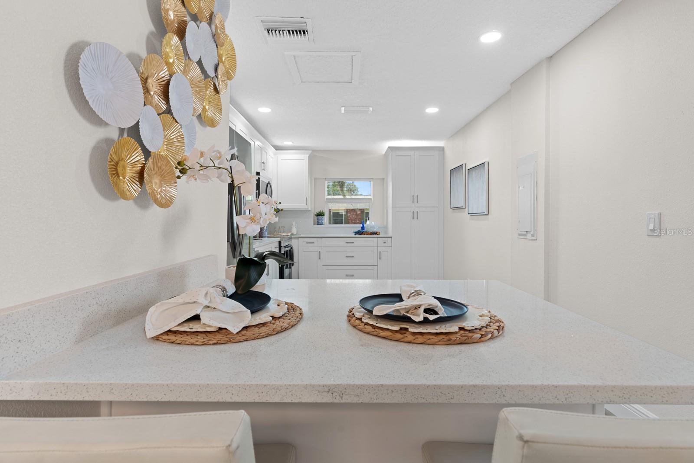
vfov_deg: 67.4
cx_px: 347
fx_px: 347
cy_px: 232
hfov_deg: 90.0
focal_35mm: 18
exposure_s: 1
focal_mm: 18
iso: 200
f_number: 8
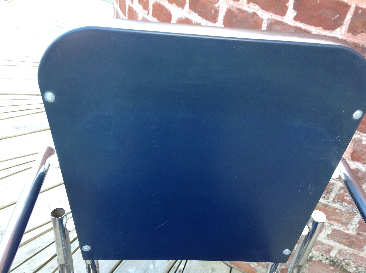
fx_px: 370
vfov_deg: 40.6
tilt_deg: -36.5
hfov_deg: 52.7
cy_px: 136
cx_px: 183
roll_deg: -5.5
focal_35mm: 35
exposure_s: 1/60
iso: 64
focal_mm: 4.28
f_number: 2.4
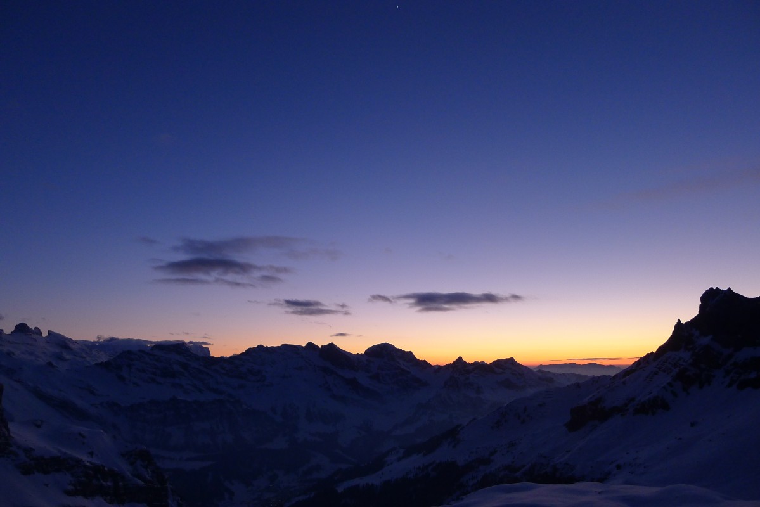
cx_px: 380
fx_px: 507
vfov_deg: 53.2
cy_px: 254
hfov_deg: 73.7
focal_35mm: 24
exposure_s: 1/60
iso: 200
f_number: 2
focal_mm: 5.1
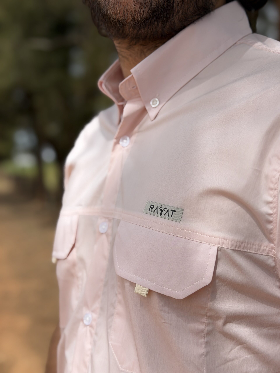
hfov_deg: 30.3
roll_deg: +0.1
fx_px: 518
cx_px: 140
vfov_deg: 39.7
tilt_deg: -2.7
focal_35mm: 48
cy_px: 186
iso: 64
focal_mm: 6.76
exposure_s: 1/4587
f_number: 1.78
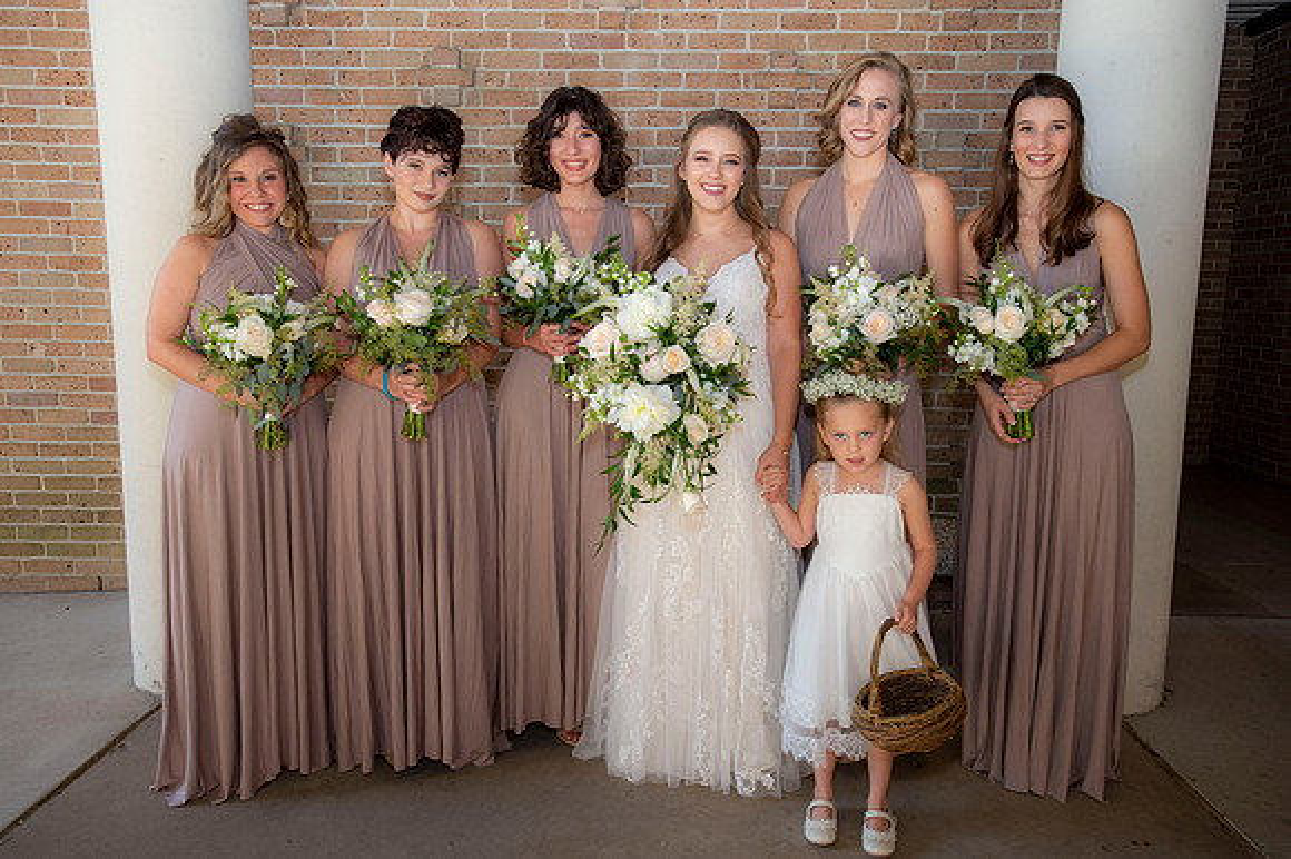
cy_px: 430
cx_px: 646
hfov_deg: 65.5
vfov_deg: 46.4
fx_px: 1004
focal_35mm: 28
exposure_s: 1/250
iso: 1250
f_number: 5.6
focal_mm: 28
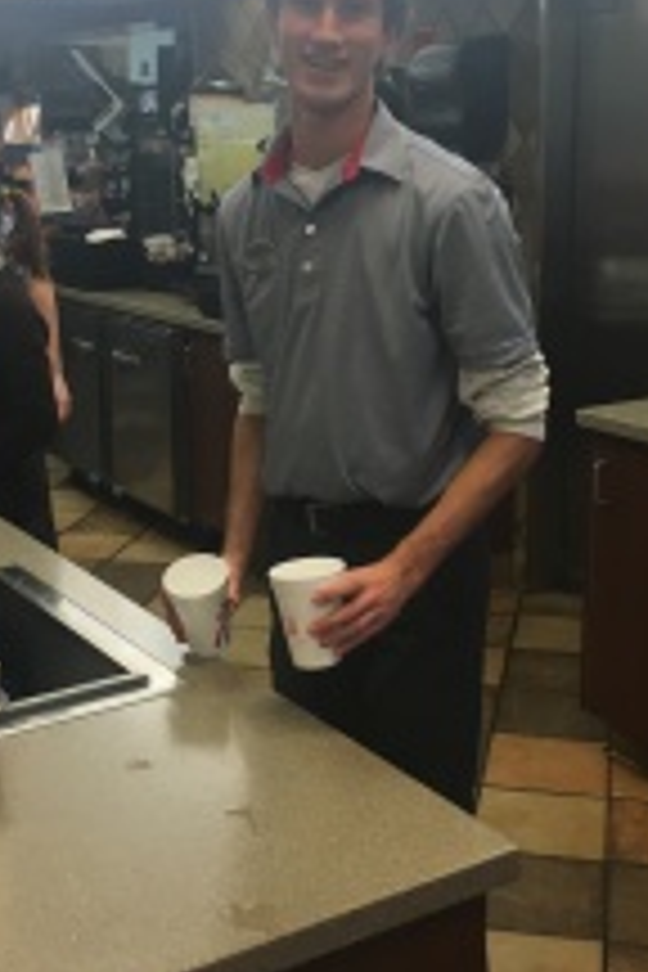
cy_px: 400
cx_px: 315
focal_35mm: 51
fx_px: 1377
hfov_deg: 26.5
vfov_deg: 38.8
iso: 32
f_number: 2.2
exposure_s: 1/30
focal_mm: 4.15
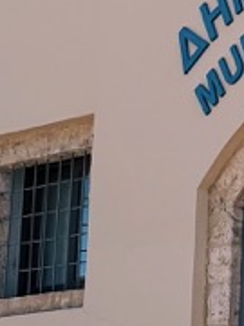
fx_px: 1607
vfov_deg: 11.5
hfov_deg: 8.3
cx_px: 484
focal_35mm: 171
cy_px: 219
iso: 100
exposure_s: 1/7353
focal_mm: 6.76
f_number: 1.78
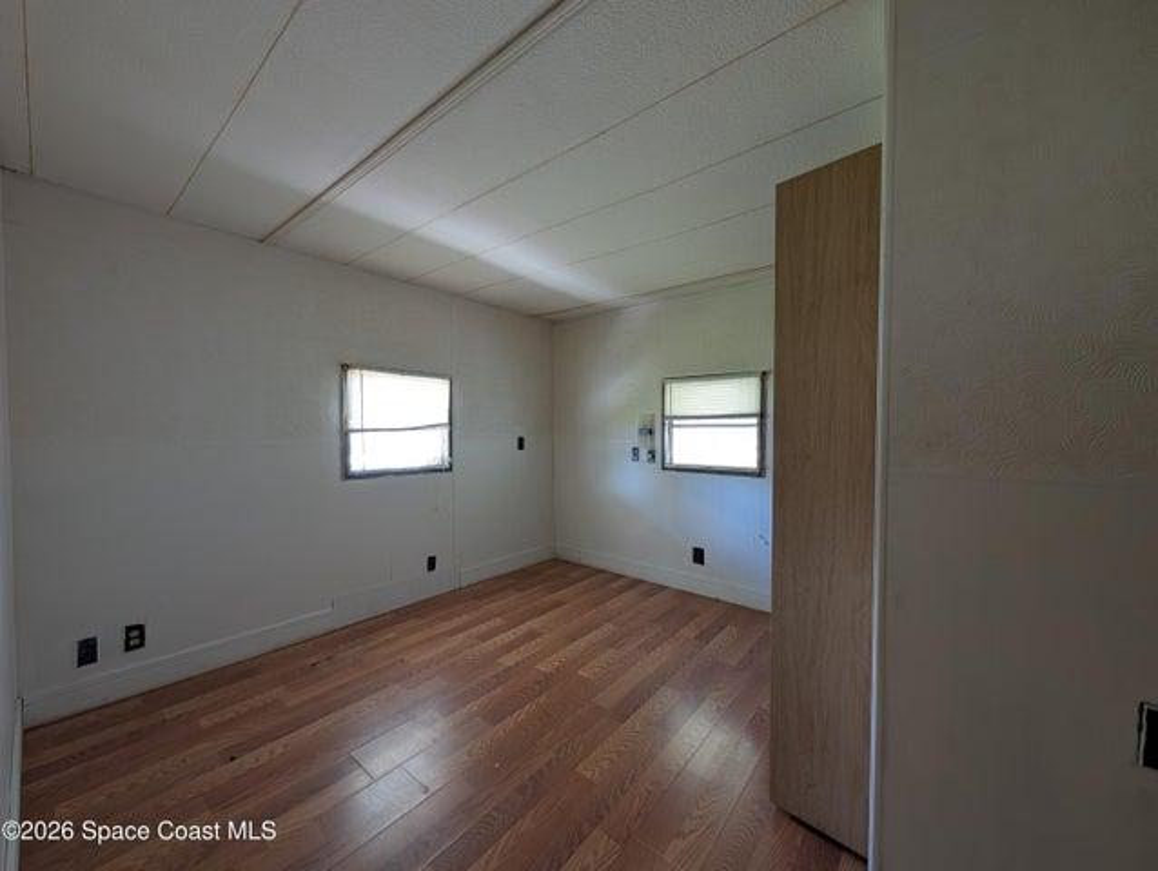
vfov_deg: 94.6
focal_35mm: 12
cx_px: 579
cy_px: 436
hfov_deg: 110.5
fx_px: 402
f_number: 1.7
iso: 61
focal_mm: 2.02
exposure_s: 1/20.4
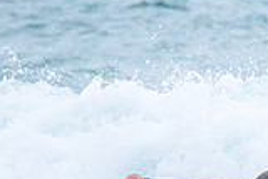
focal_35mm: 3443
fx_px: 25654
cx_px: 407
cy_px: 166
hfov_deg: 0.6
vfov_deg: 0.4
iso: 1600
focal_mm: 800
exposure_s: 1/2000
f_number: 11
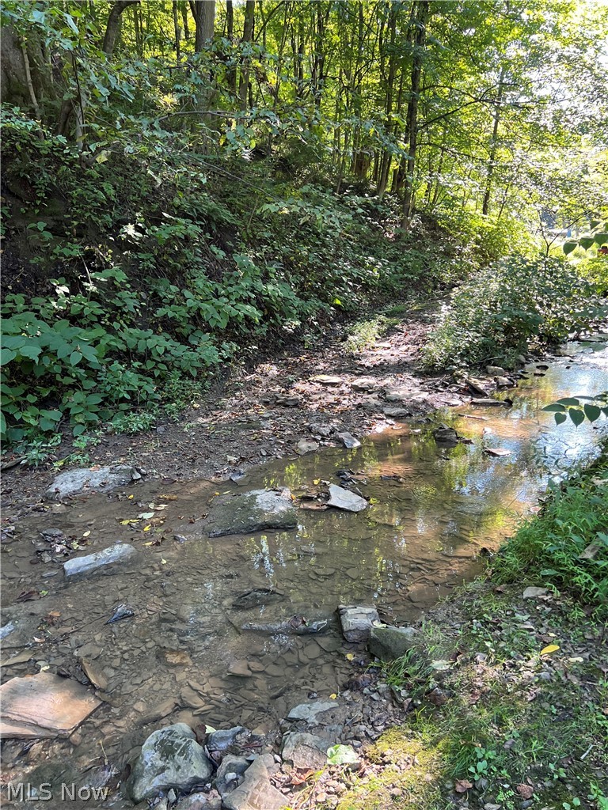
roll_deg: +1.7
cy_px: 405
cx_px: 304
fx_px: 609
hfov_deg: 53.1
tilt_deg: -12.4
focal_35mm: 26
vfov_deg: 67.3
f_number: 1.5
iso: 125
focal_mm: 5.7
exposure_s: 1/121
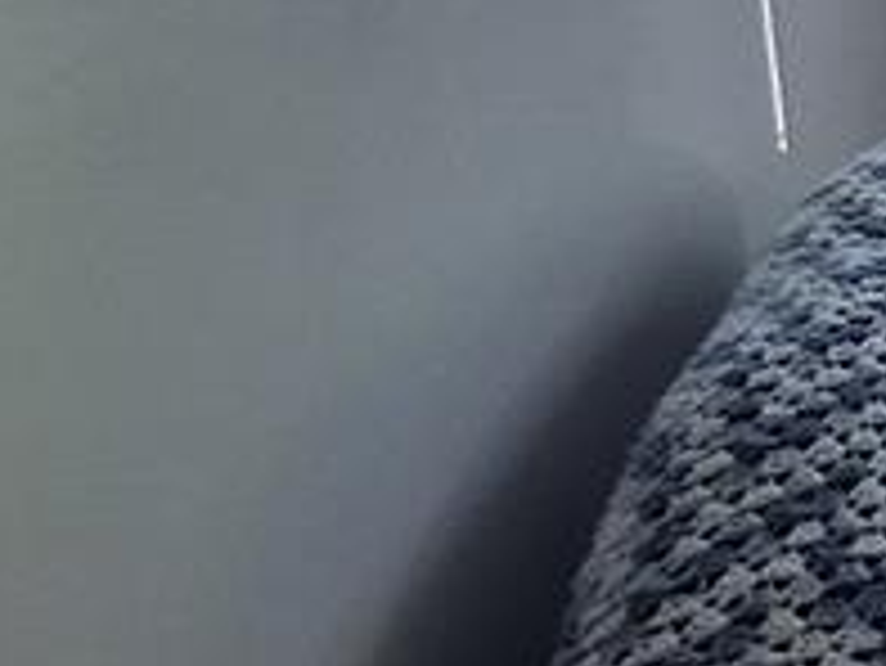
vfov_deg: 17.2
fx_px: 2126
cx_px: 2208
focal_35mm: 83
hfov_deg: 14.2
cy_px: -86
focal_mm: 1.64
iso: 50
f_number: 2.2
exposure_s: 1/60
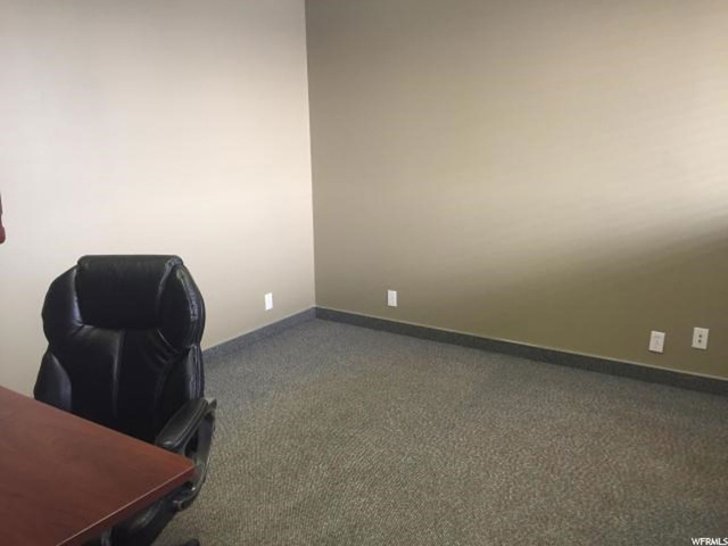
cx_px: 364
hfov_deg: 61.7
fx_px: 610
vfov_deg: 48.2
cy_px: 273
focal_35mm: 29
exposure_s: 1/30
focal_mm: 4.15
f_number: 2.2
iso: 100
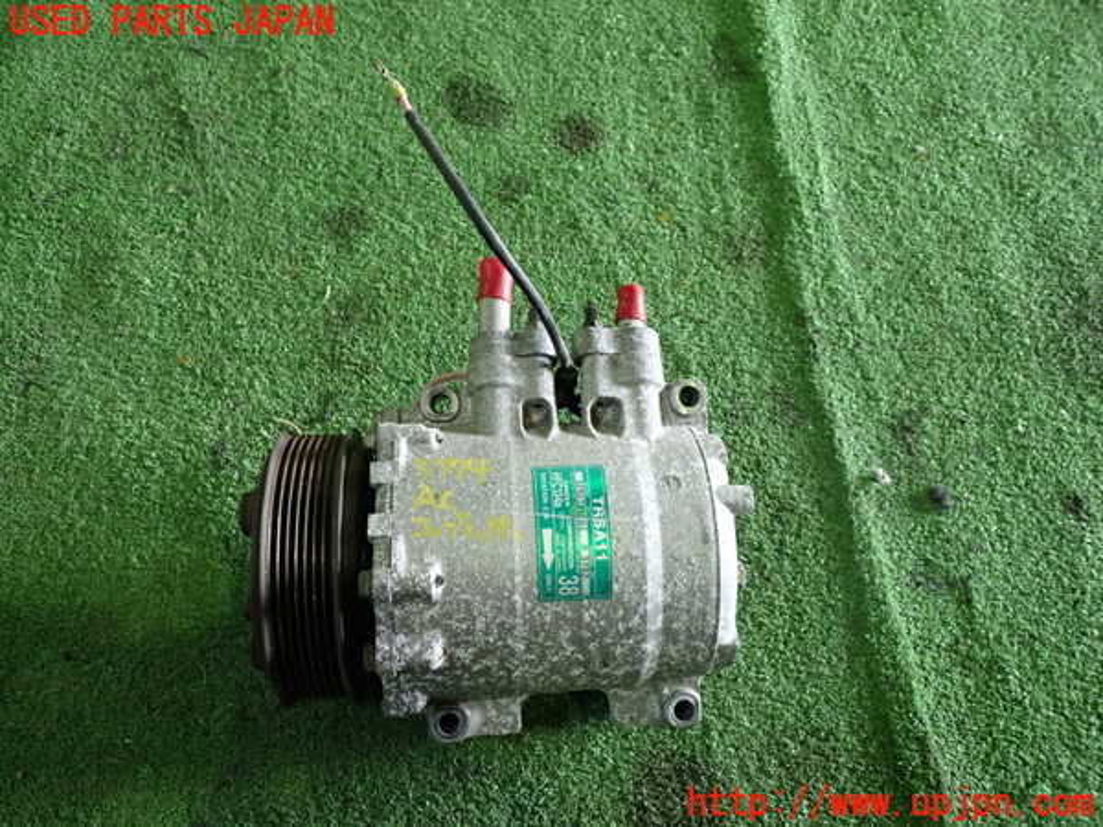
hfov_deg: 60.0
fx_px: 956
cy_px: 414
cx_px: 552
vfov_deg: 46.8
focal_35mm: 30
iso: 250
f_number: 2.3
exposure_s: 1/30
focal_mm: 5.4
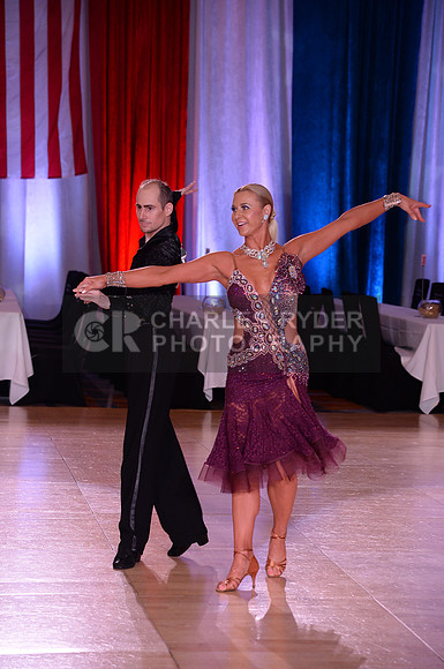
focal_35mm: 105
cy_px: 334
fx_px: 1948
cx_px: 222
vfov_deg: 19.5
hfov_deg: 13.0
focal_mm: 105
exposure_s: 1/250
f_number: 5
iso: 1600
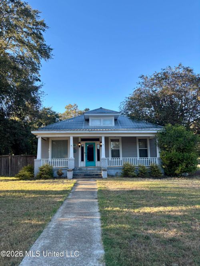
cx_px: 100
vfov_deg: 67.3
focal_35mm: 26
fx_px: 200
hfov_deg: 53.0
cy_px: 133
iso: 50
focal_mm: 5.96
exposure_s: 1/961
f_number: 1.6
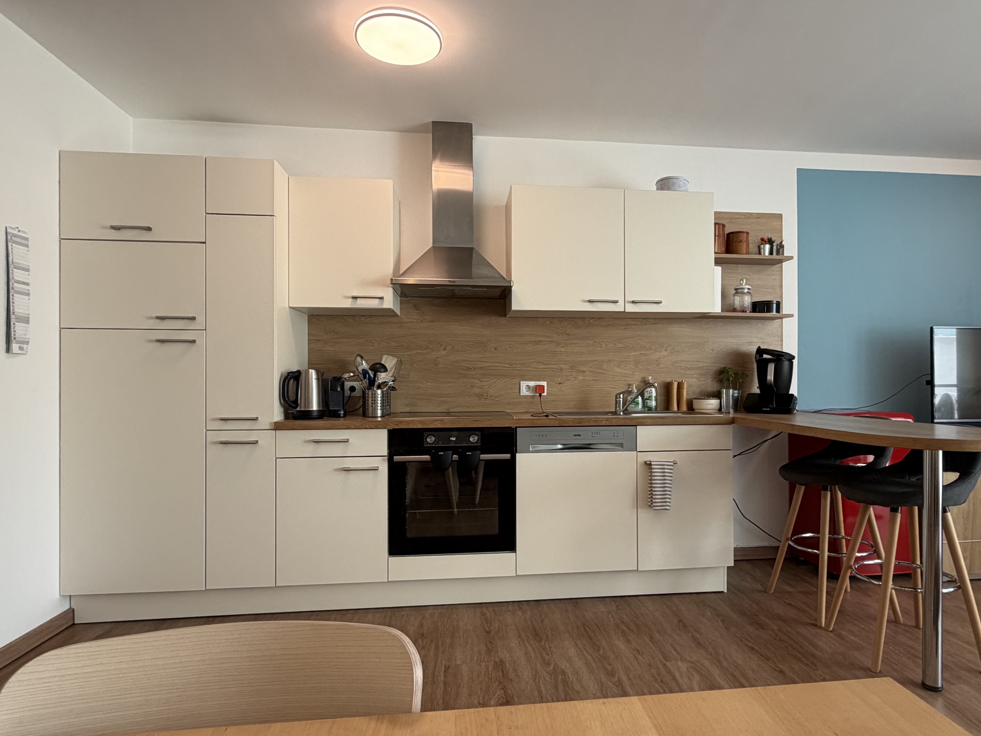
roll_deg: +0.2
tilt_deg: +0.0
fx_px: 595
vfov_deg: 63.4
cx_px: 536
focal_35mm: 21
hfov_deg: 78.8
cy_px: 376
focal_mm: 2.22
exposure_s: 1/121
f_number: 2.2
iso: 160
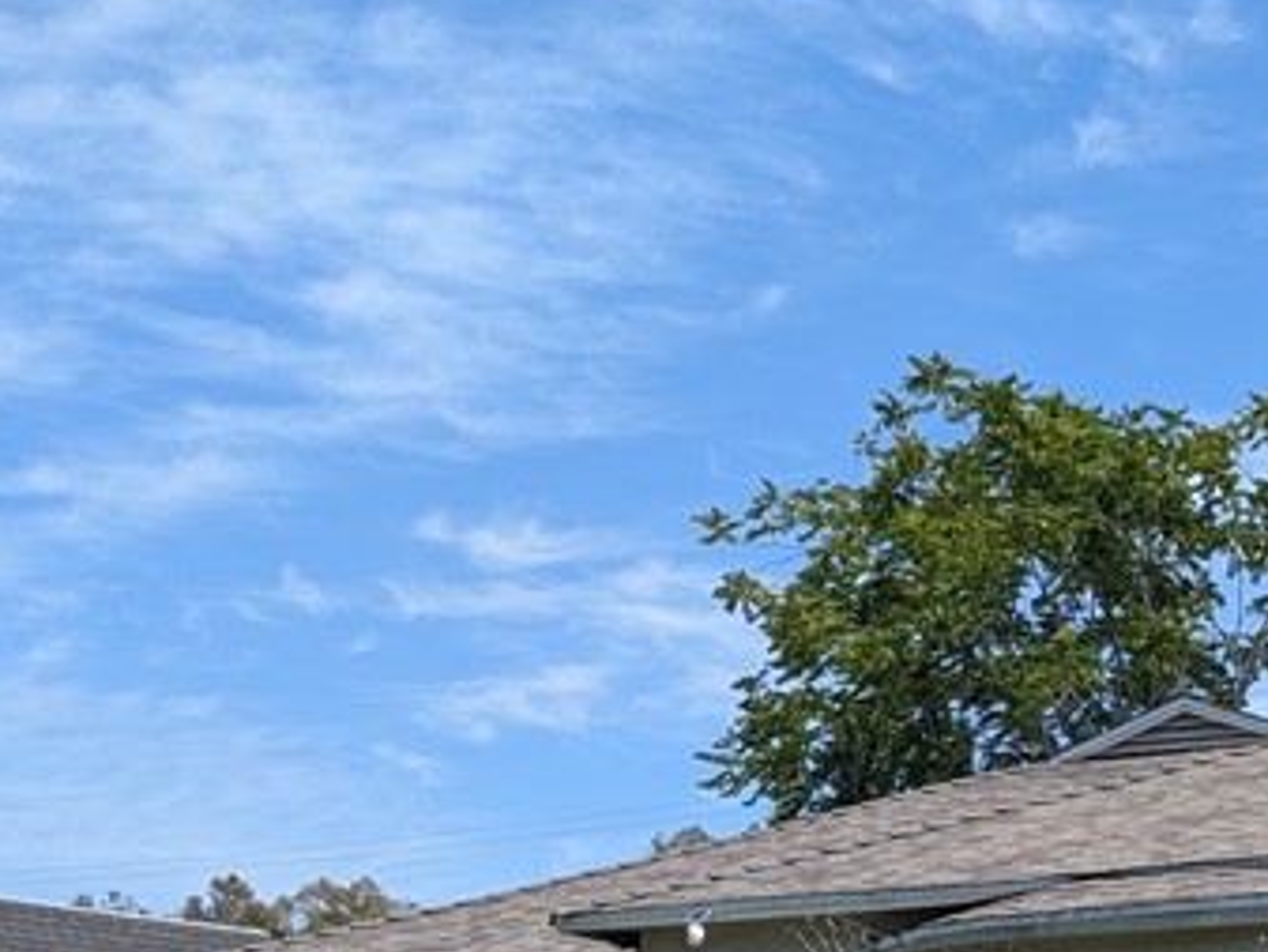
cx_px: 1070
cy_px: 1193
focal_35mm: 76
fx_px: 2785
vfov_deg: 18.2
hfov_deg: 25.1
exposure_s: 1/1580
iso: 51
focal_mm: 5.43
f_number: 1.89
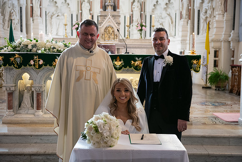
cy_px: 81
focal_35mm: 48
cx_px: 121
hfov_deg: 41.1
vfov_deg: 28.1
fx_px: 323
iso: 800
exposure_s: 1/160
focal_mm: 48
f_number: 3.5
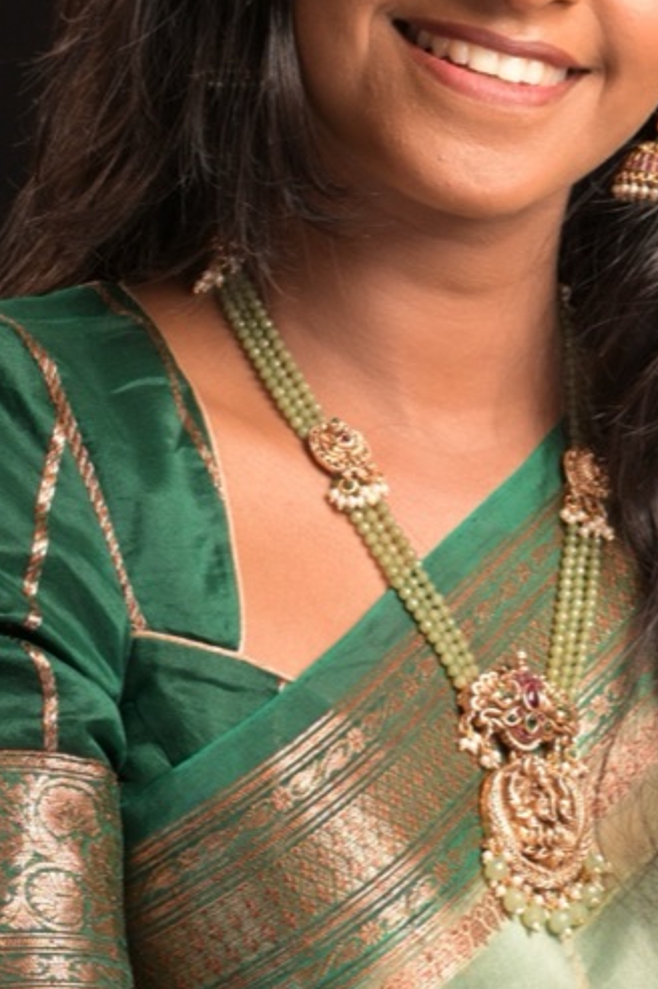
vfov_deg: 8.7
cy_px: 572
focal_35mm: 237
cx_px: 457
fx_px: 6506
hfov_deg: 5.8
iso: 100
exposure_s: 1/200
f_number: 11
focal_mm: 73
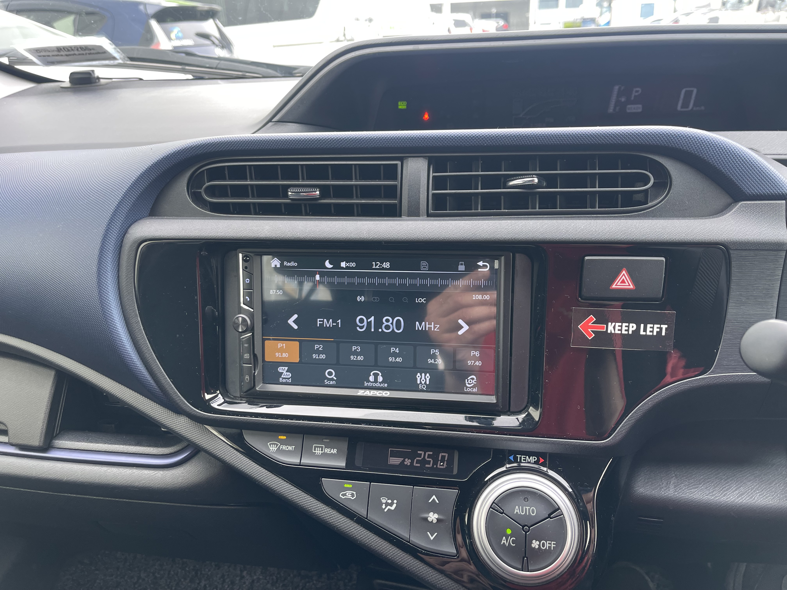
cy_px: 295
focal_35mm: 25
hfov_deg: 69.4
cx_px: 394
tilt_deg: -23.5
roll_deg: +2.2
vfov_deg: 54.9
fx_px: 568
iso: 100
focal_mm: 5.1
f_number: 1.6
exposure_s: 1/121
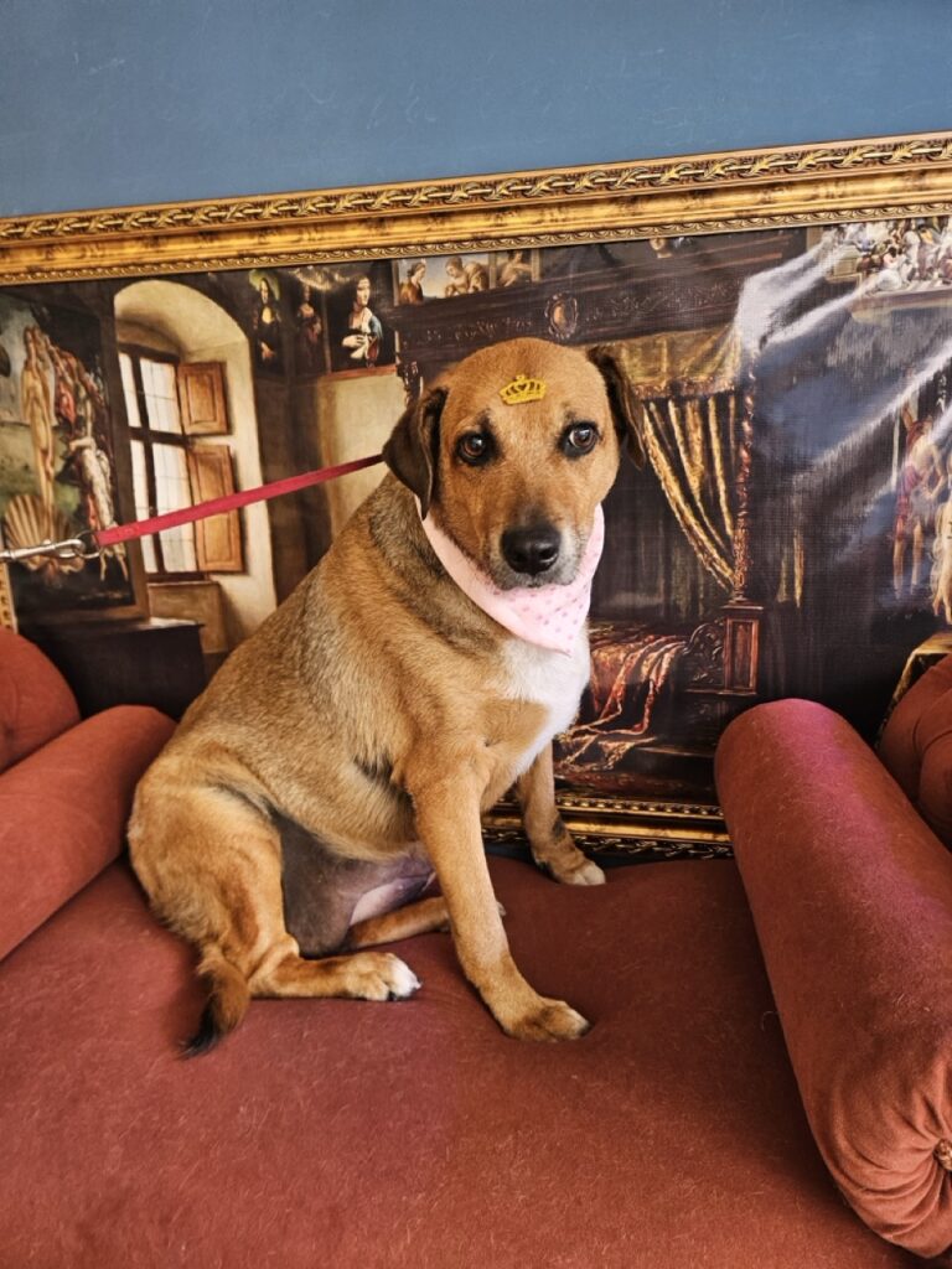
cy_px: 634
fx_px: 843
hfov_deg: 58.9
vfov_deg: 73.9
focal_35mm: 23
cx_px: 476
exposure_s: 1/170
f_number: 1.8
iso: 320
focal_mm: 5.4
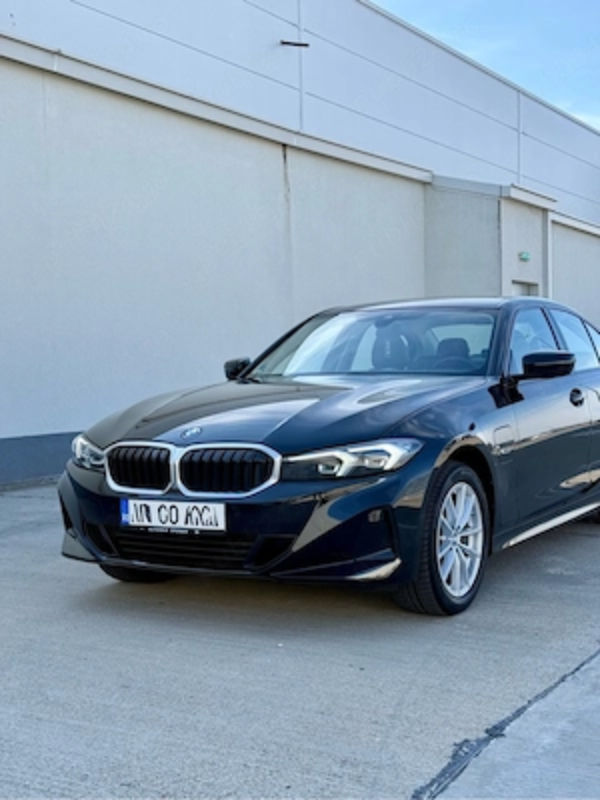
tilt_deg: -1.2
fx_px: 1109
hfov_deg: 30.3
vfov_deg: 39.7
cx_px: 300
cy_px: 400
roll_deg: +1.0
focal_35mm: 48
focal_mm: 6.76
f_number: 1.78
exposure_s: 1/802
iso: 100
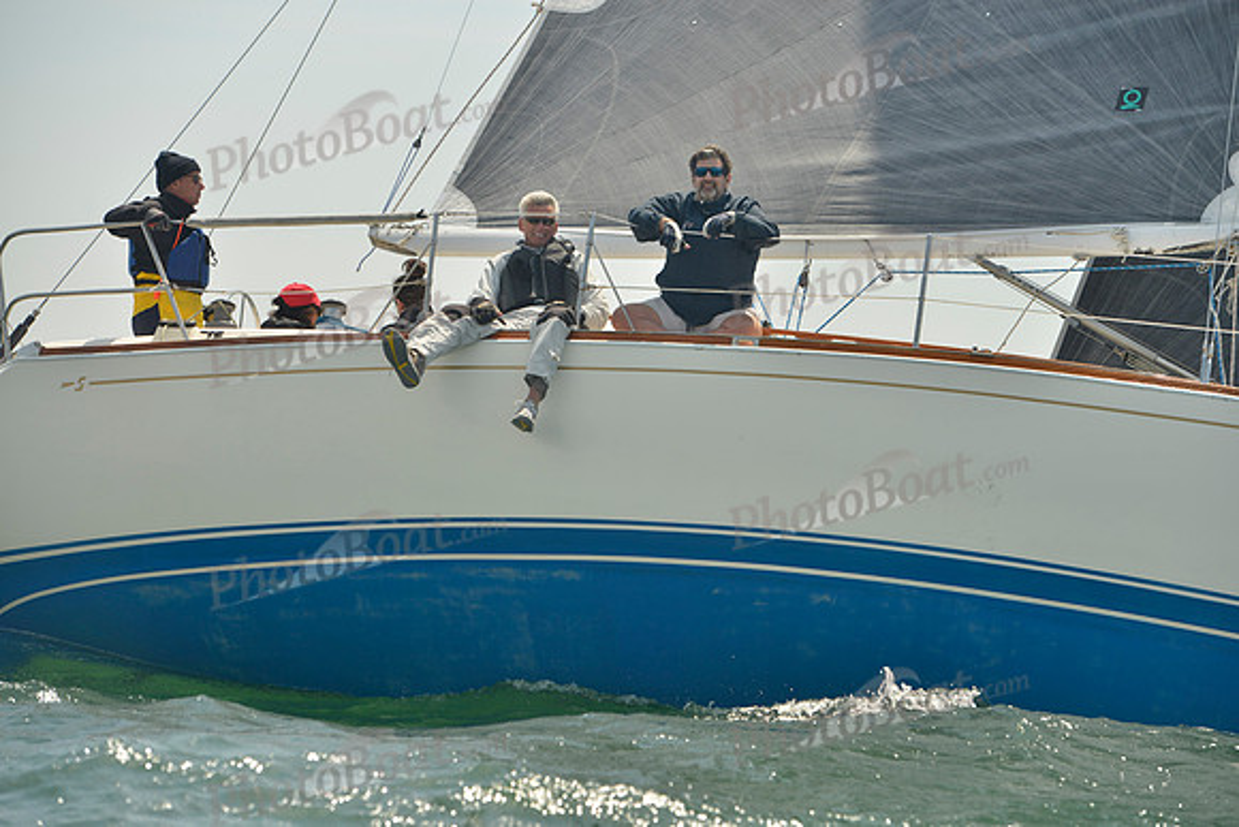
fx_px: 4647
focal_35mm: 135
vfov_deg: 10.2
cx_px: 620
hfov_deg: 15.2
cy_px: 414
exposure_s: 1/1250
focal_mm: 135
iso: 200
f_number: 6.3
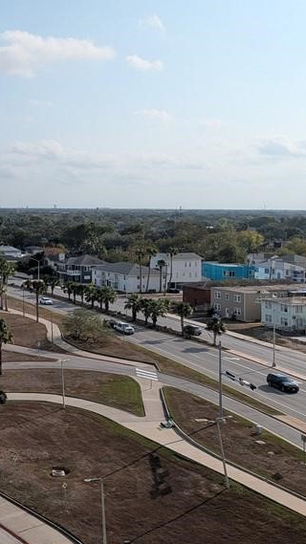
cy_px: 200
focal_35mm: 47
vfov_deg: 43.3
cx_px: -117
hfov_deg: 22.2
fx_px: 678
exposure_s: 1/2132
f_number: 1.68
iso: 23
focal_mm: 6.9
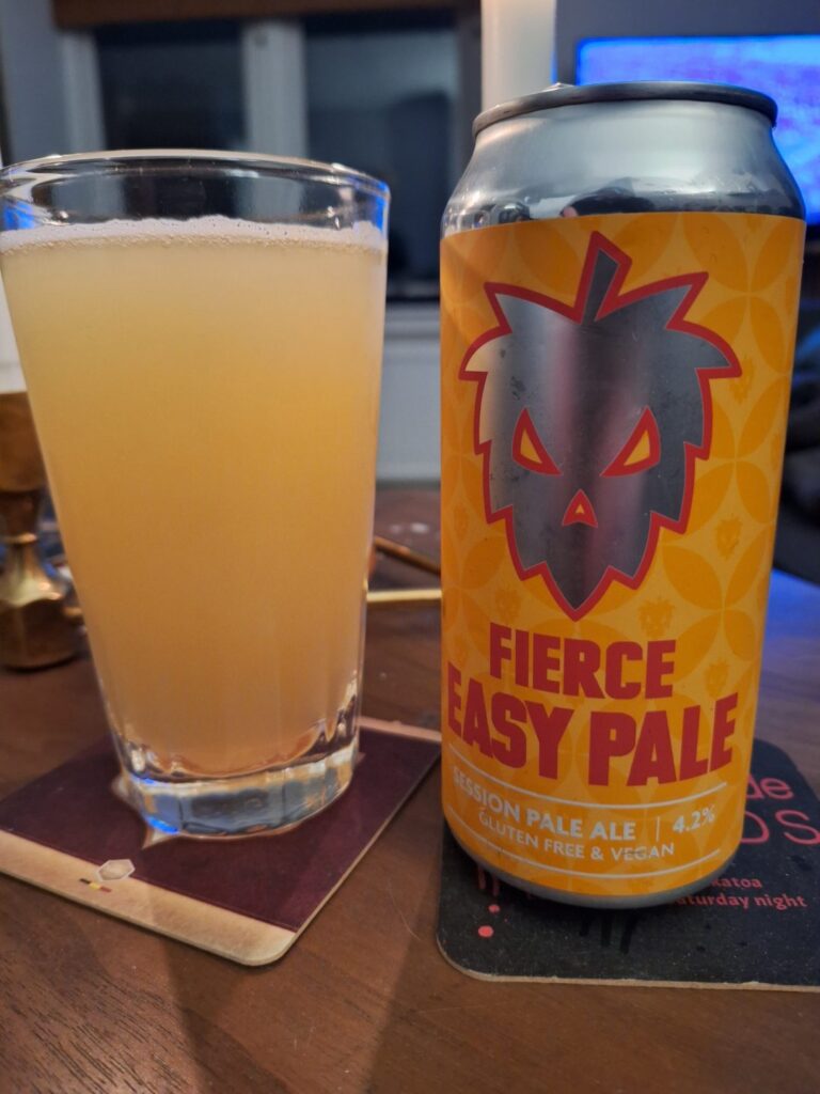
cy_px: 547
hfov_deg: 58.9
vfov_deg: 73.9
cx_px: 410
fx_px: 726
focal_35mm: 23
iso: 640
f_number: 1.8
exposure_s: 1/20
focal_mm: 5.54
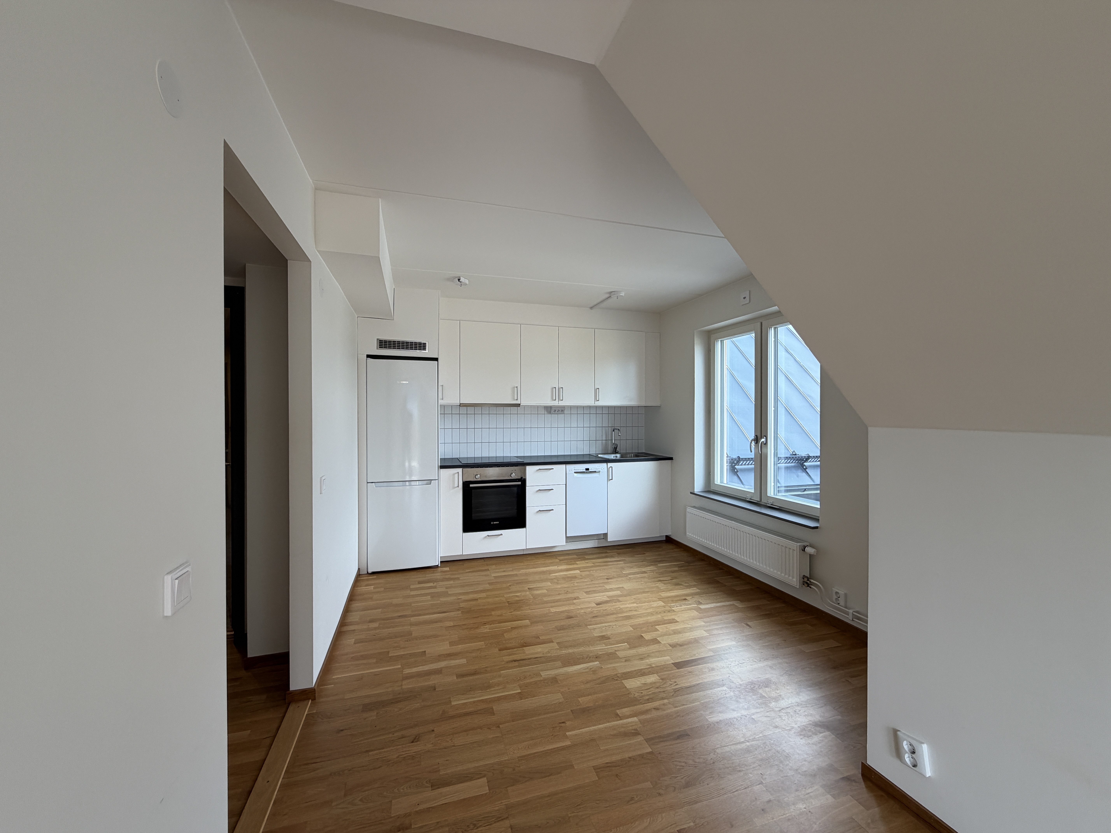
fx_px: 449
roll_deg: +0.2
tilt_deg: -0.9
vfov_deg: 85.7
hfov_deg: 102.1
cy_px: 416
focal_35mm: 14
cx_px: 556
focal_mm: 2.22
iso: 64
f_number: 2.2
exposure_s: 1/100
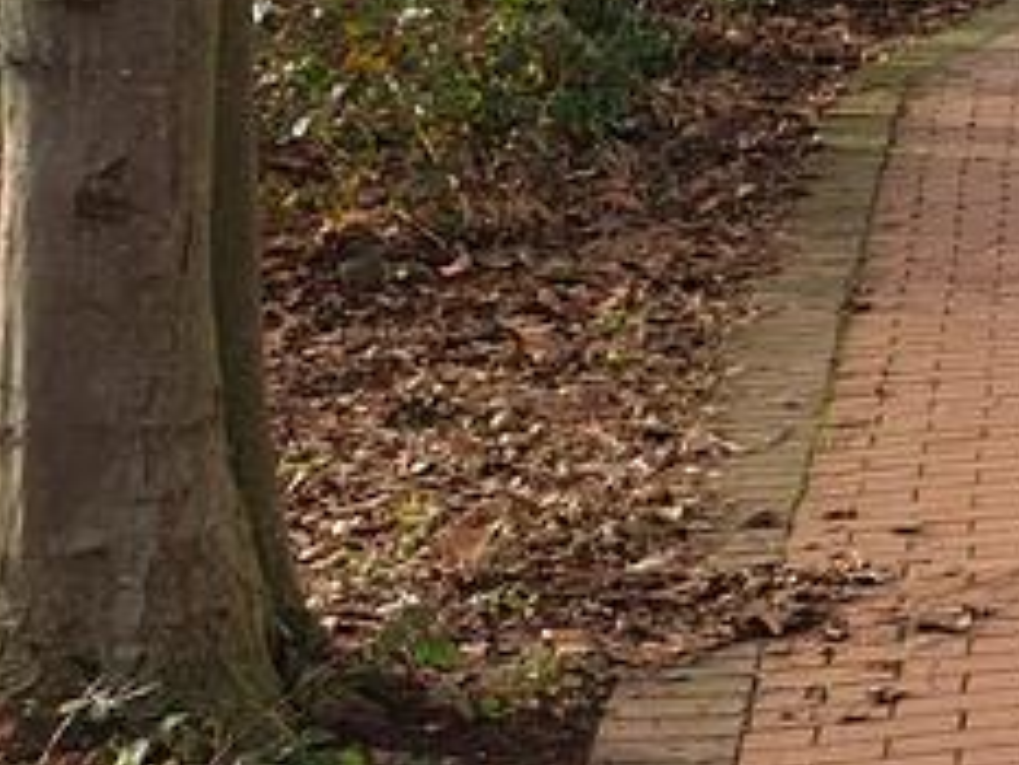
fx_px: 3947
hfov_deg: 12.2
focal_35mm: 134
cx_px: 2340
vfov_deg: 10.9
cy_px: -61
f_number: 2.4
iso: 50
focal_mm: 4.3
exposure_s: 1/311
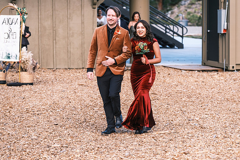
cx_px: 132
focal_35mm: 138
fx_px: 921
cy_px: 72
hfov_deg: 14.8
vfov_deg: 9.9
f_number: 2.8
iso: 400
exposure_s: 1/1000
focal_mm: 83.8
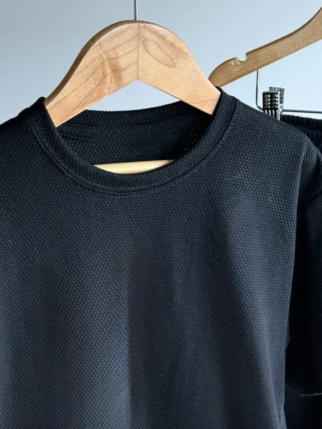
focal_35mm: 99
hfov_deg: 14.9
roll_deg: -1.2
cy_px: 386
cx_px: 206
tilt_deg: -26.1
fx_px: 1228
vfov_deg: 19.5
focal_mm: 6.76
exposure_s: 1/65
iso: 100
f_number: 1.78
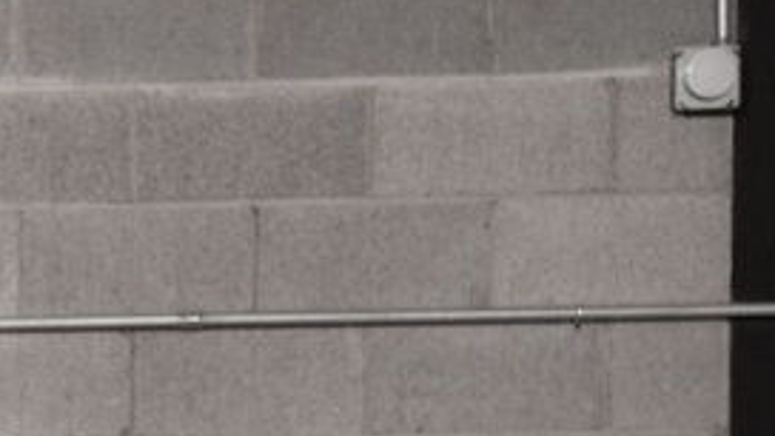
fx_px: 4131
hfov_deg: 10.2
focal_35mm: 201
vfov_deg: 5.9
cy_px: 754
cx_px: -527
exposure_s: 1/50
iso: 200
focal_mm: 51
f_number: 9
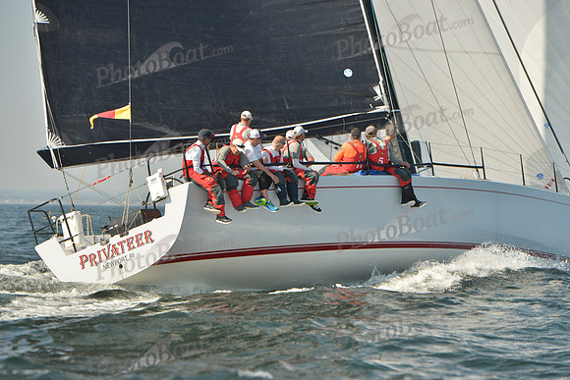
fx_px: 2613
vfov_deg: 8.3
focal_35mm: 165
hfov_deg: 12.4
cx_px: 285
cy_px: 190
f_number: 5.6
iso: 200
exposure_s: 1/1250
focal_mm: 165
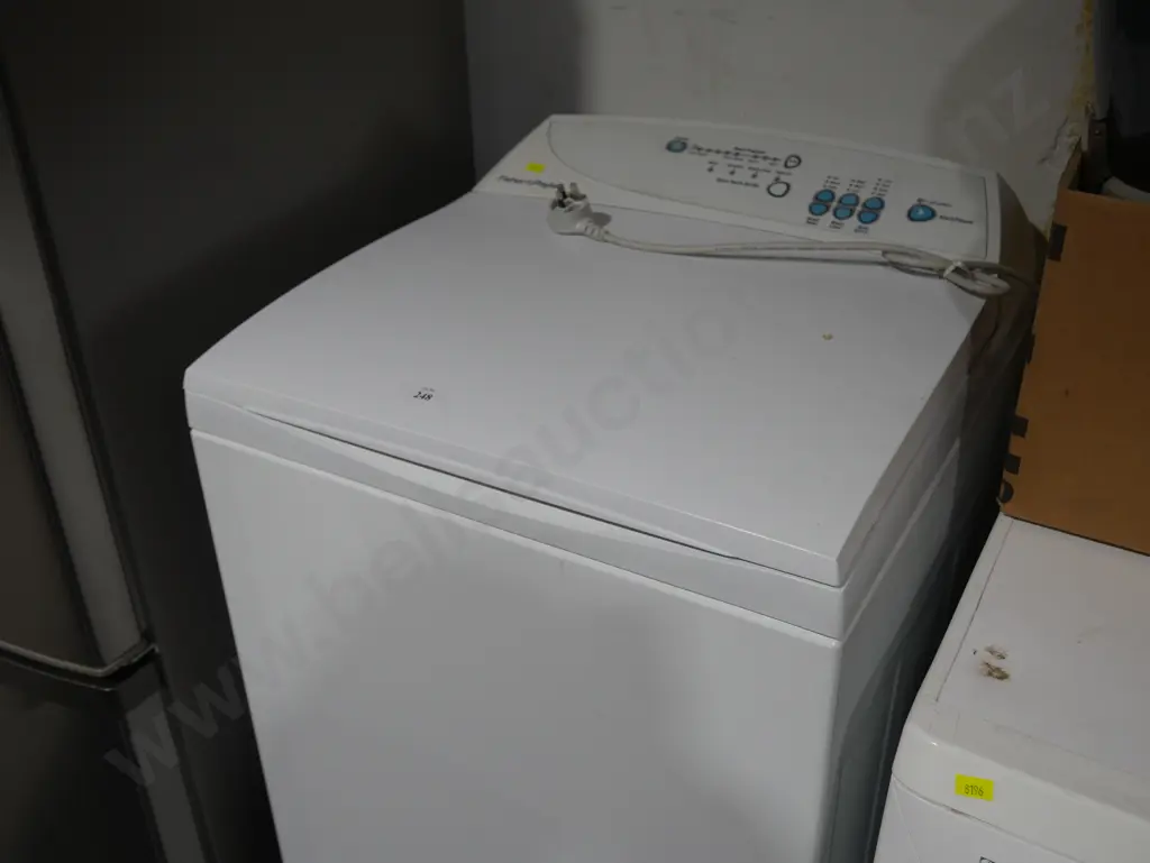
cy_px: 432
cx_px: 575
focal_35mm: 34
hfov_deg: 53.9
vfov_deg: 41.8
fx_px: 1130
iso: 200
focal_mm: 17
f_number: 4
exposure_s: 1/80
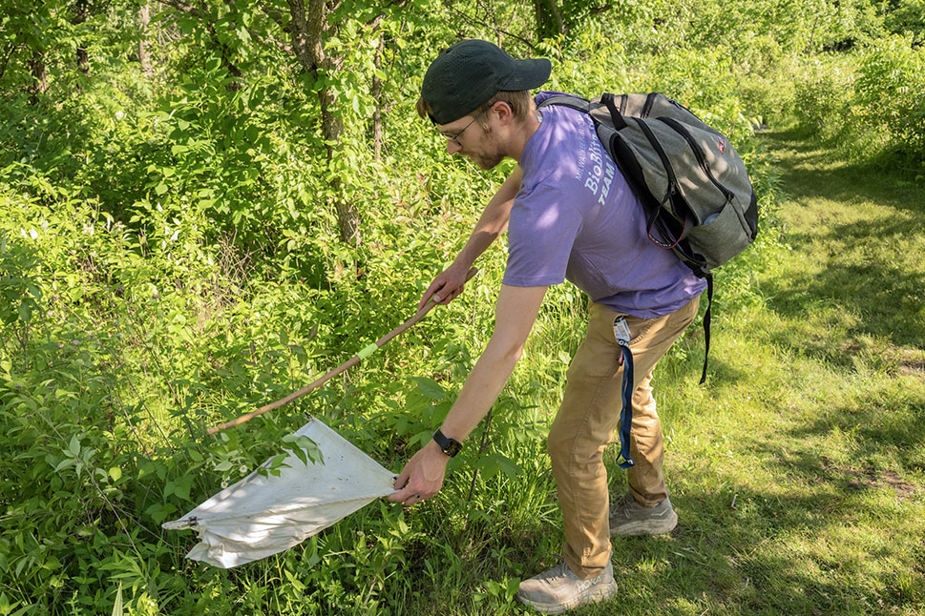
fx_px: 835
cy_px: 313
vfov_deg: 40.5
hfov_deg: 57.9
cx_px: 454
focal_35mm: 33
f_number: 9
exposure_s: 1/500
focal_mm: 31.5
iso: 1250
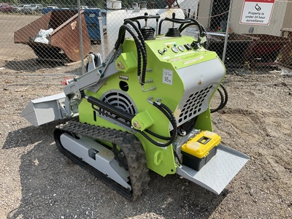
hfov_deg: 61.7
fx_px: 245
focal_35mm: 29
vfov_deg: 48.2
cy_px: 110
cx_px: 146
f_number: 1.8
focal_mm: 3
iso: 25
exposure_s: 1/1412
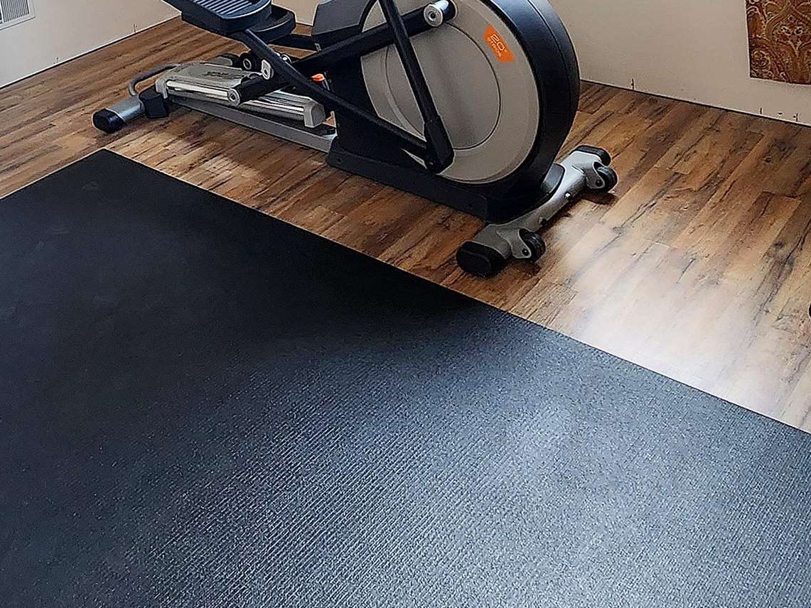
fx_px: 820
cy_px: -114
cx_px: 285
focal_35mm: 35
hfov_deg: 51.8
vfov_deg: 33.5
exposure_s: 1/60
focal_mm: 2.2
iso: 200
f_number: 2.2
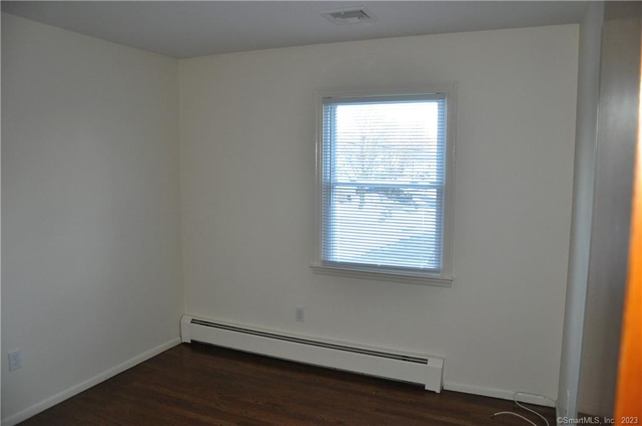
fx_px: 481
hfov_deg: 67.5
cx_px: 321
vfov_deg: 47.8
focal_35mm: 27
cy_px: 213
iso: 800
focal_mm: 18
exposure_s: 1/60
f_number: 3.5
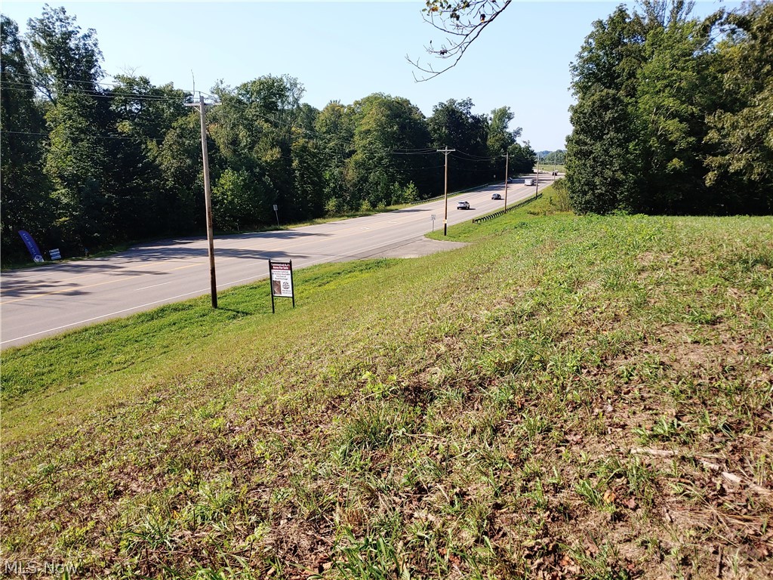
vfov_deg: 54.9
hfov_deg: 69.4
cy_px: 290
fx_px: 558
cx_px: 386
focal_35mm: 25
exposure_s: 1/2041
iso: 50
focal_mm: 4.23
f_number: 1.5
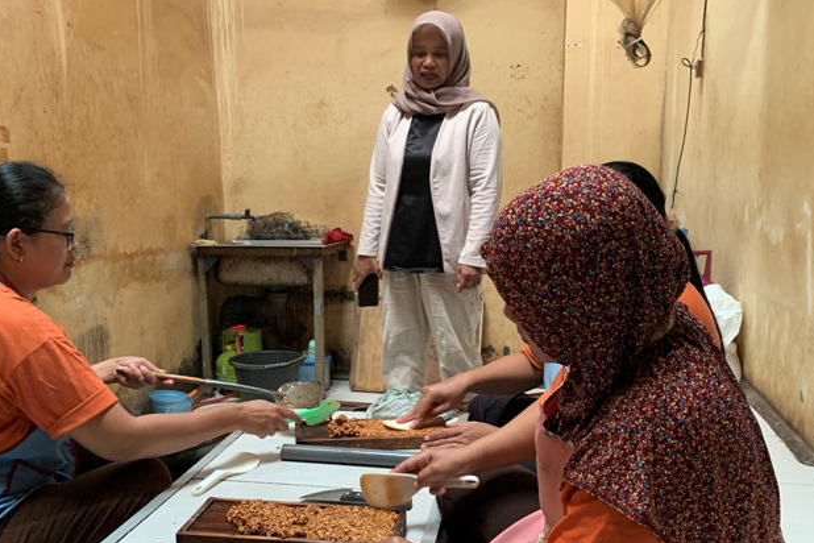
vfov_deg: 37.8
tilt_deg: -9.3
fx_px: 791
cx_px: 349
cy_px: 308
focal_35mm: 35
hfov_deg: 54.2
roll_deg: +1.8
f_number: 1.8
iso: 200
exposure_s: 1/60
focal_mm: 4.25
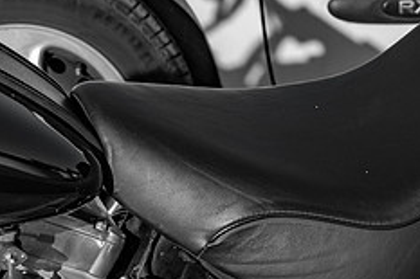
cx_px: 87
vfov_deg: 5.2
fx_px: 3043
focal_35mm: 261
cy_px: 335
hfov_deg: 7.9
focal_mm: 105
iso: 200
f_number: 9
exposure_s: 1/320
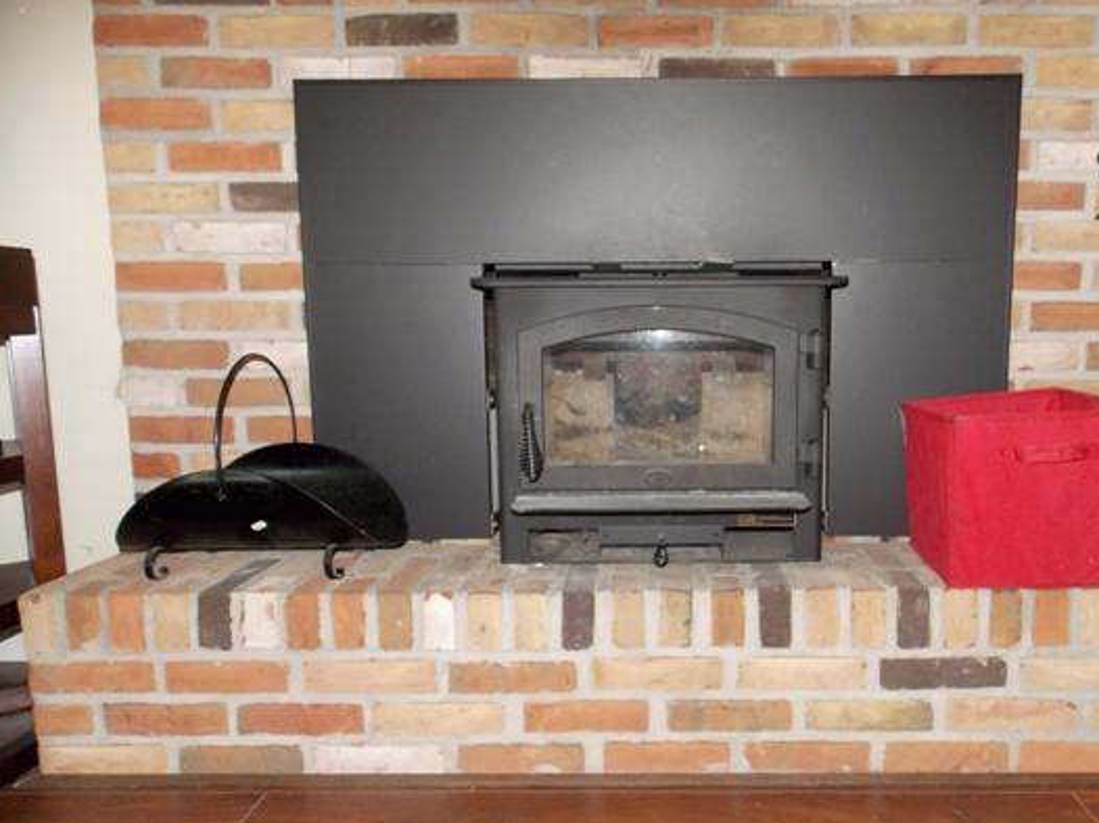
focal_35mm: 28
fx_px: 889
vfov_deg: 49.6
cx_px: 652
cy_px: 451
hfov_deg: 63.0
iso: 200
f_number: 3.1
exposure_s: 1/30
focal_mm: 4
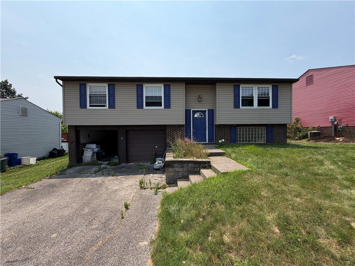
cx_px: 178
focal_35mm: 14
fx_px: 144
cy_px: 133
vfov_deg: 85.7
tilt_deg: -0.9
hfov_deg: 102.1
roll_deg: -0.1
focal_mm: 2.22
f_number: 2.2
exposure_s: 1/955
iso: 20
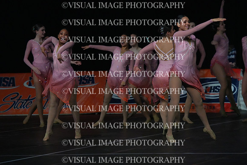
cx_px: 124
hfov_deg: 8.2
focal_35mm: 250
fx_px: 1716
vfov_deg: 5.5
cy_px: 82
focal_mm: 250
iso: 12800
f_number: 5
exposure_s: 1/1000
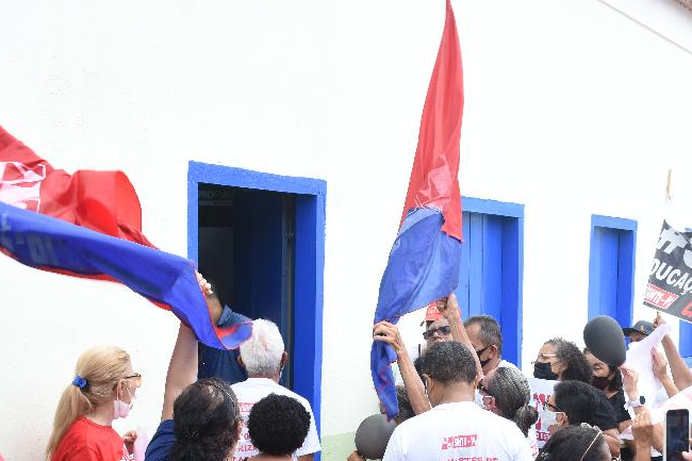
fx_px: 1384
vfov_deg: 18.6
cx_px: 497
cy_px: 411
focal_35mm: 72
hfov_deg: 27.8
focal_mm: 26
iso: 100
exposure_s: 1/125
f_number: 6.3
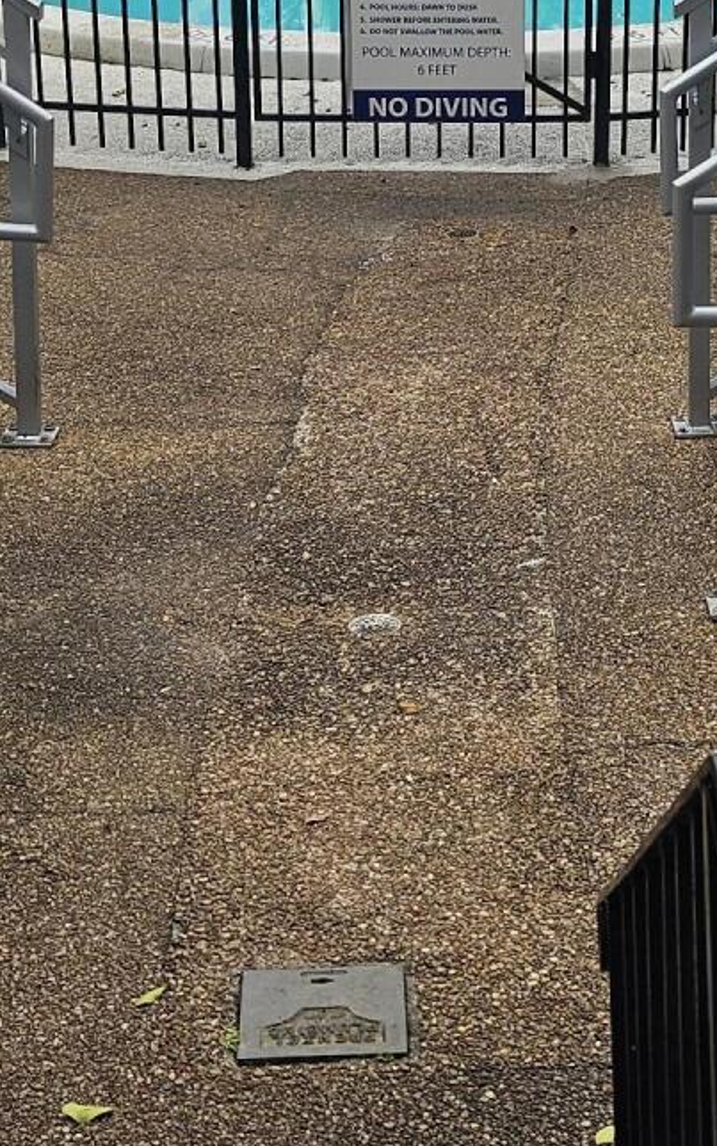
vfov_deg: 25.8
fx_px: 2468
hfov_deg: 16.4
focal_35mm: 79
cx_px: 592
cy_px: 290
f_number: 1.8
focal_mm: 5
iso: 50
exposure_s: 1/944
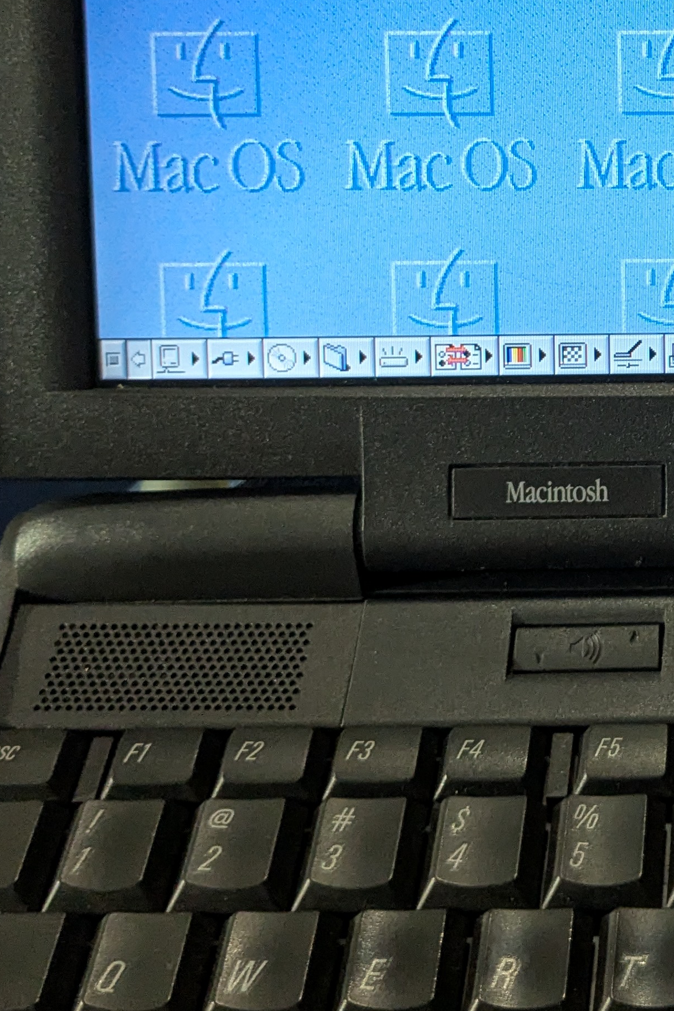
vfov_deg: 31.7
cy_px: 240
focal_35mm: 62
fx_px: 1741
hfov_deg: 20.7
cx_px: 778
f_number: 1.73
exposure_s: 1/33.3
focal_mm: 4.38
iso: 658
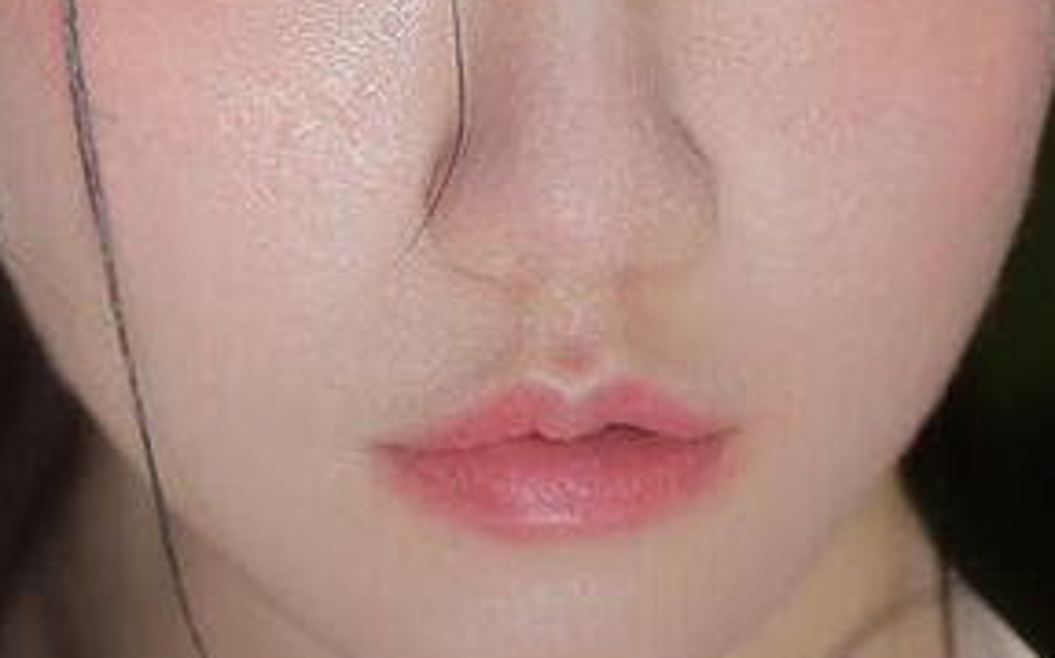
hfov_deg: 4.5
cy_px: 2138
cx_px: -323
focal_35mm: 470
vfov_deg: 2.7
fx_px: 13506
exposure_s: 1/1600
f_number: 2.2
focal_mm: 85
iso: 400
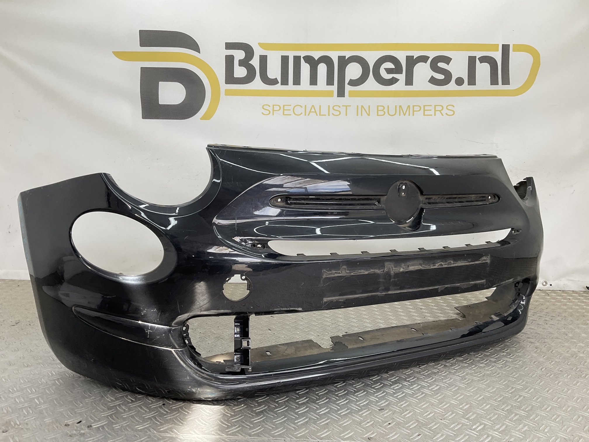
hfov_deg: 61.7
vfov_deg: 48.2
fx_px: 493
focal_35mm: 29
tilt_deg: -5.3
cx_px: 294
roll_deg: -1.4
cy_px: 221
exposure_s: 1/116
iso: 16
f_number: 1.8
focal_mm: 3
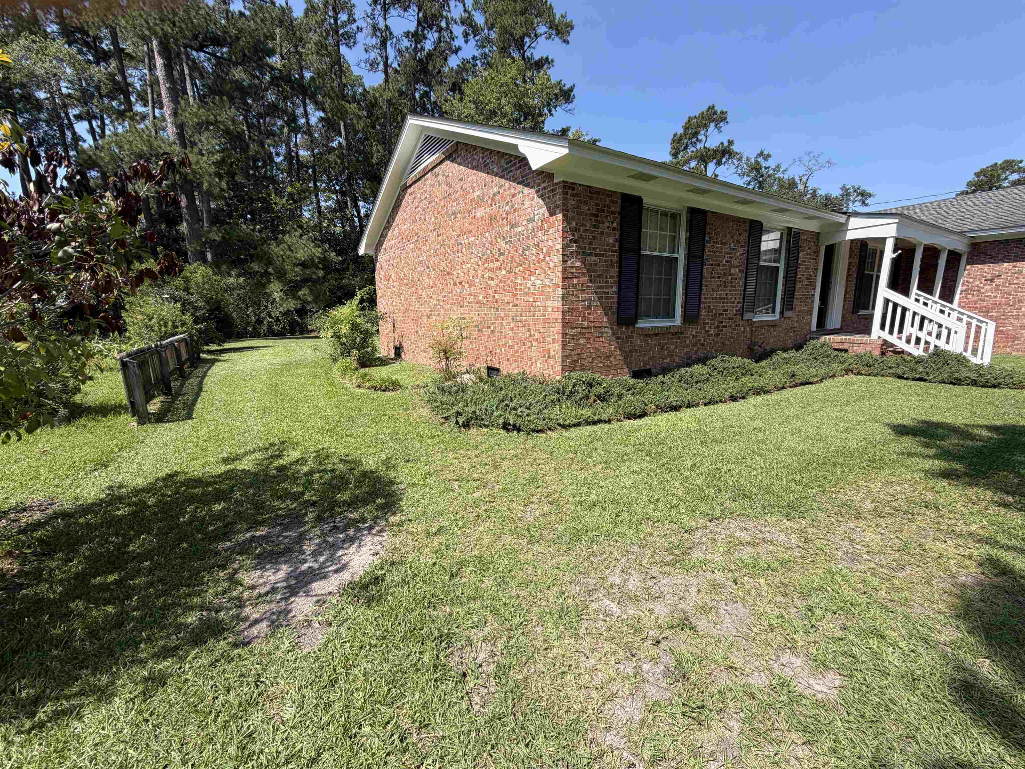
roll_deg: +0.8
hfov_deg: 102.1
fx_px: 415
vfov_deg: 85.7
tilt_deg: -11.2
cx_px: 512
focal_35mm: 14
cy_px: 384
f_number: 2.2
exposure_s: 1/770
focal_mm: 2.22
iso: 32
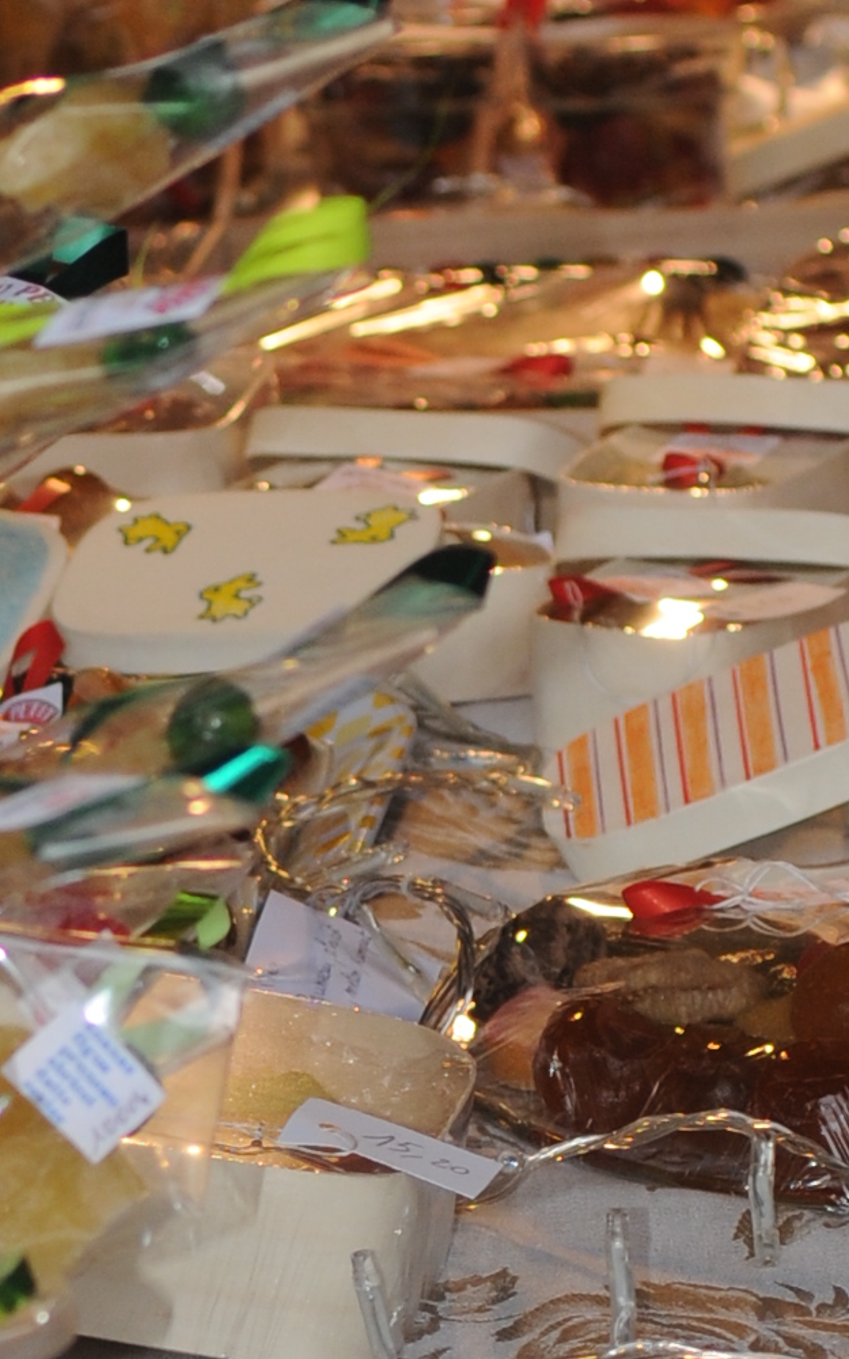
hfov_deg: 5.7
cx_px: -141
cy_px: 1223
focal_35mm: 229
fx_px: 8485
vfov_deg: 9.1
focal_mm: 35
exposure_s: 1/250
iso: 200
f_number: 3.5
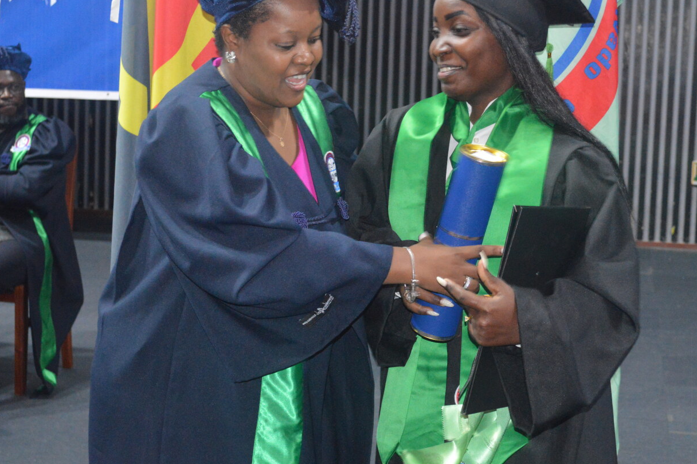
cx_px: 409
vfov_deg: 18.1
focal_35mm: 75
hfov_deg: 27.0
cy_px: 194
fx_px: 1451
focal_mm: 38
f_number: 5
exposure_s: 1/60
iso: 3200
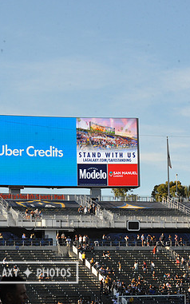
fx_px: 1028
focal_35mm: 124
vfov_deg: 16.8
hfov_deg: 10.5
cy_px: 152
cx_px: 22
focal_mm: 80
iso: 1600
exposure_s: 1/800
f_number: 14
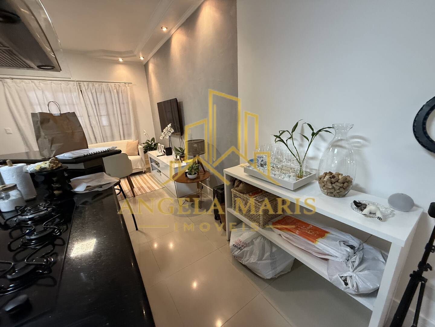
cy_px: 164
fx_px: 176
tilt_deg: -16.1
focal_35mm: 14
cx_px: 218
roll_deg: +2.5
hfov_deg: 102.1
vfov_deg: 85.7
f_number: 2.2
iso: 400
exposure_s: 1/60
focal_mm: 2.22
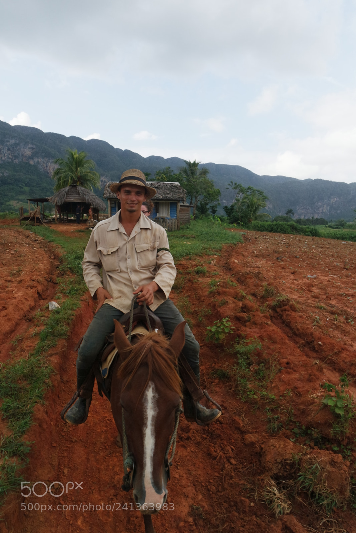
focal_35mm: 24
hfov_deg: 53.1
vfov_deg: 73.7
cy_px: 266
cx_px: 178
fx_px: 356
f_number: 6.3
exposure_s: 1/320
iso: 400
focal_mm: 16
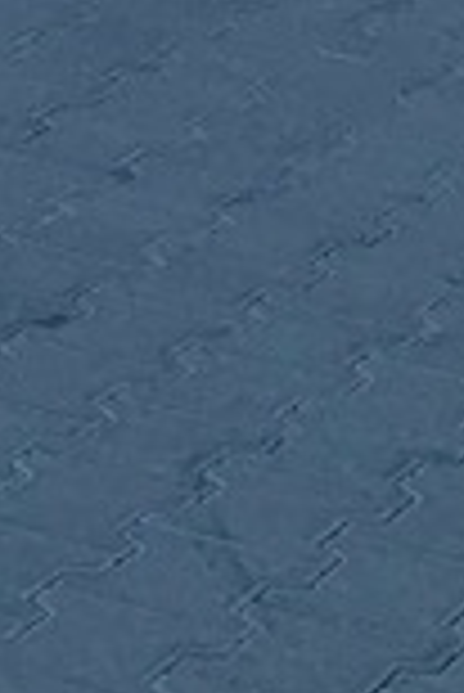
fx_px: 4340
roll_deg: -2.3
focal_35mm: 225
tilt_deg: -4.5
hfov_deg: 5.4
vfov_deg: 8.4
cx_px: -1378
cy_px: -976
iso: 25
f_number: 1.8
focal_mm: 4.25
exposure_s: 1/1220
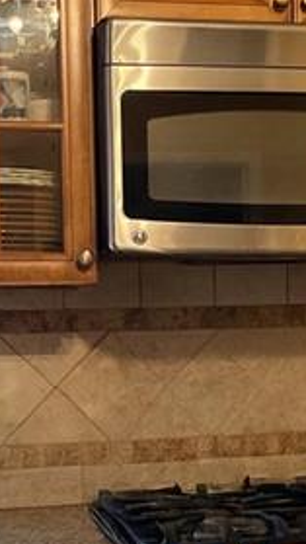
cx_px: 172
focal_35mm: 78
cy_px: 386
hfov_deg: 15.5
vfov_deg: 26.9
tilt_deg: -6.5
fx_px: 1125
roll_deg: +1.5
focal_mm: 5.1
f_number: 1.6
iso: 400
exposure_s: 1/60
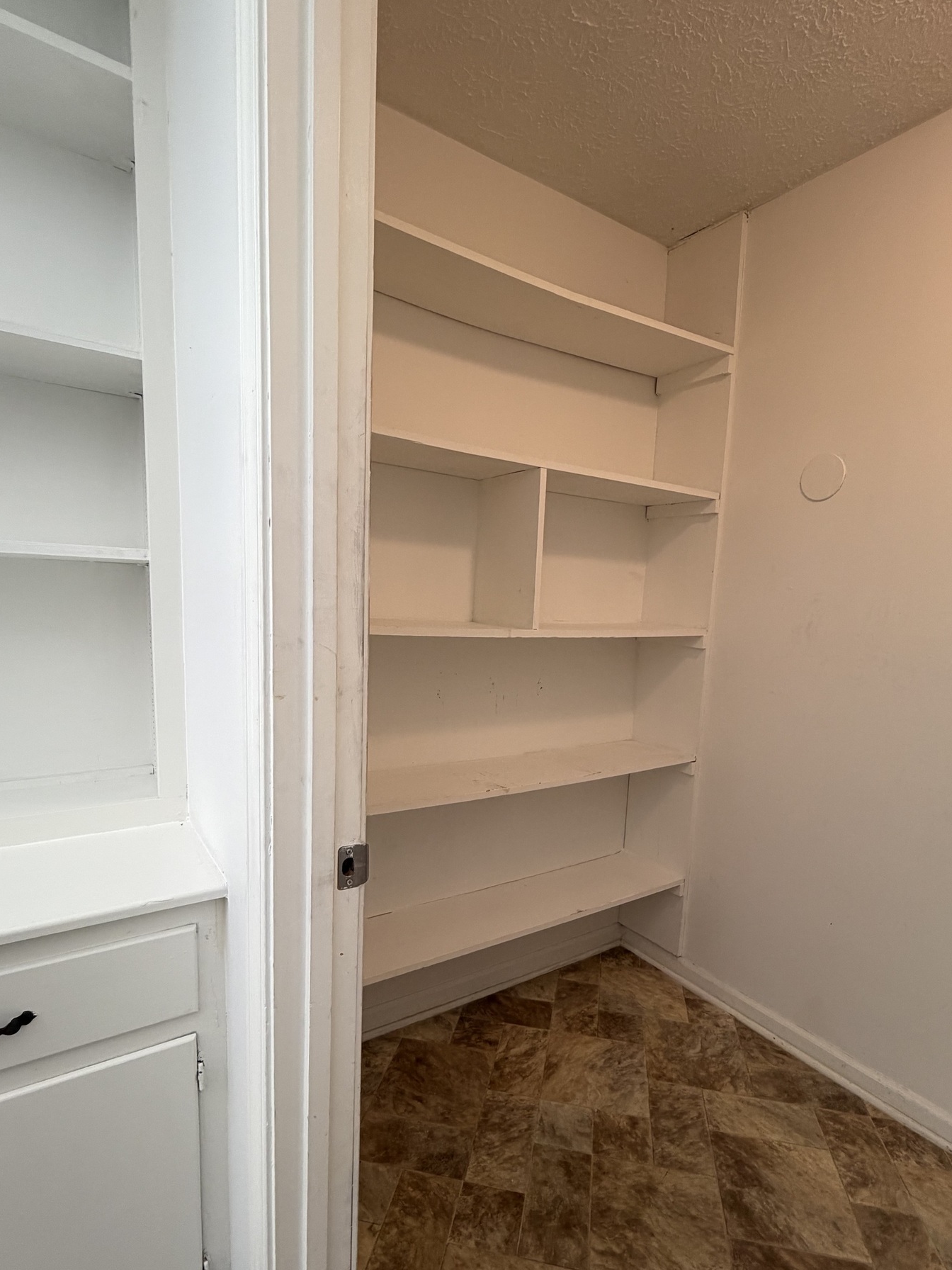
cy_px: 699
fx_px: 660
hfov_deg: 71.6
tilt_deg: -8.4
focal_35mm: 18
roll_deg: -1.7
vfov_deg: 87.5
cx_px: 491
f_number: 2.2
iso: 200
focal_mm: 2.22
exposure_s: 1/120
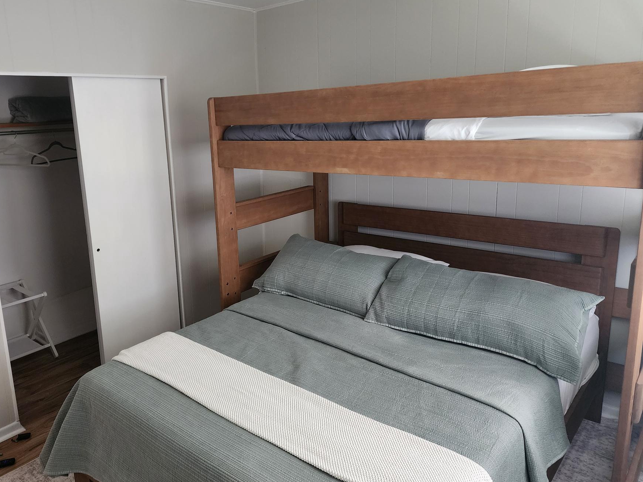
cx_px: 266
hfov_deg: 64.9
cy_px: 227
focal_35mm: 27
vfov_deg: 51.3
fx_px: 501
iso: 640
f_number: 1.8
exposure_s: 1/60
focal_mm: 6.4
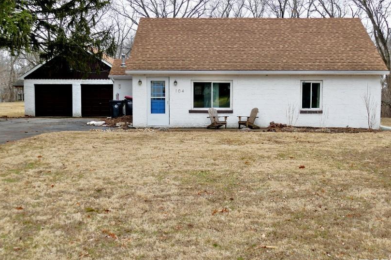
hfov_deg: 43.6
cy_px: 134
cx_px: 207
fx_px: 489
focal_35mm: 45
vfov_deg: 29.9
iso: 125
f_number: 3.1
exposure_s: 1/400
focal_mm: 14.24
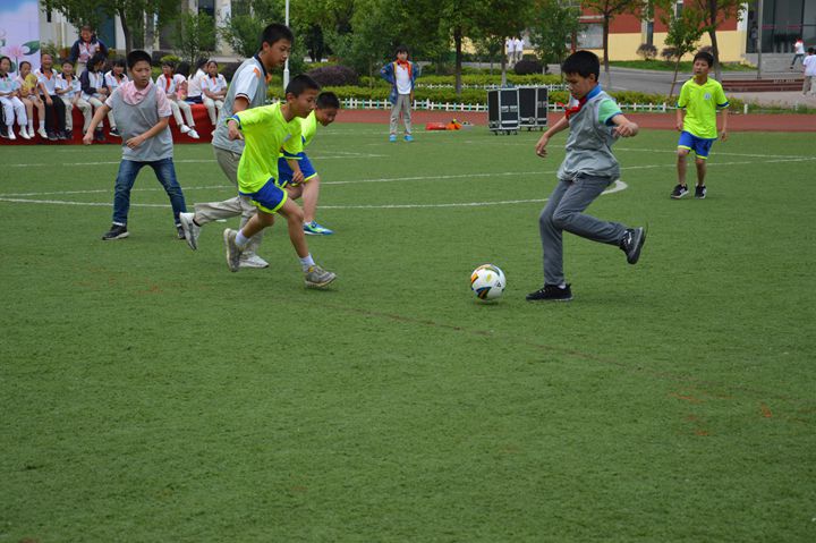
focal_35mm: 78
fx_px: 1767
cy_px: 272
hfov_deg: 26.0
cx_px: 408
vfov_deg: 17.5
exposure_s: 1/1250
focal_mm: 52
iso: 400
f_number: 5.6
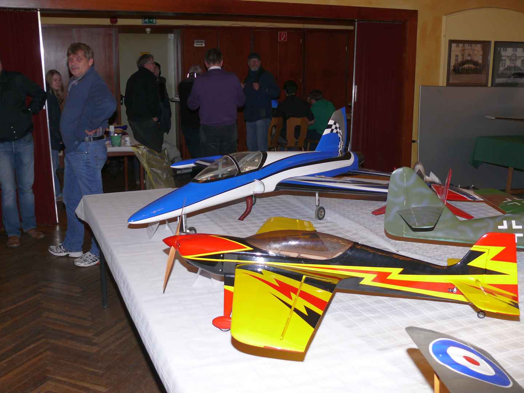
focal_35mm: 40
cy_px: 196
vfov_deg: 36.0
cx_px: 262
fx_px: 606
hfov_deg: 46.8
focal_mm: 8.4
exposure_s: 1/125
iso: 100
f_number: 2.8
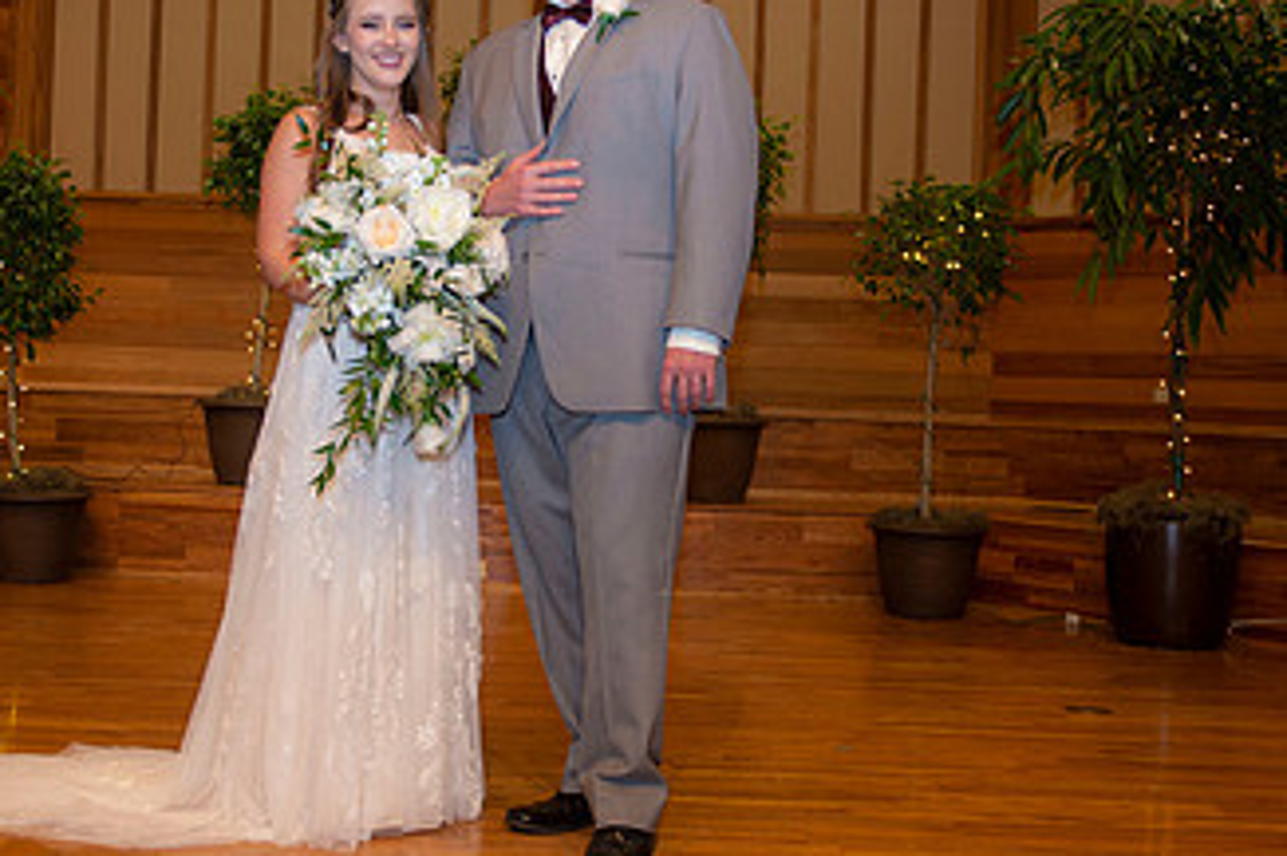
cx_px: 537
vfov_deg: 28.0
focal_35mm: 48
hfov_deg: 41.0
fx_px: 1715
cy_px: 402
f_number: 2.8
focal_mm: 27
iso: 800
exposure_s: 1/200
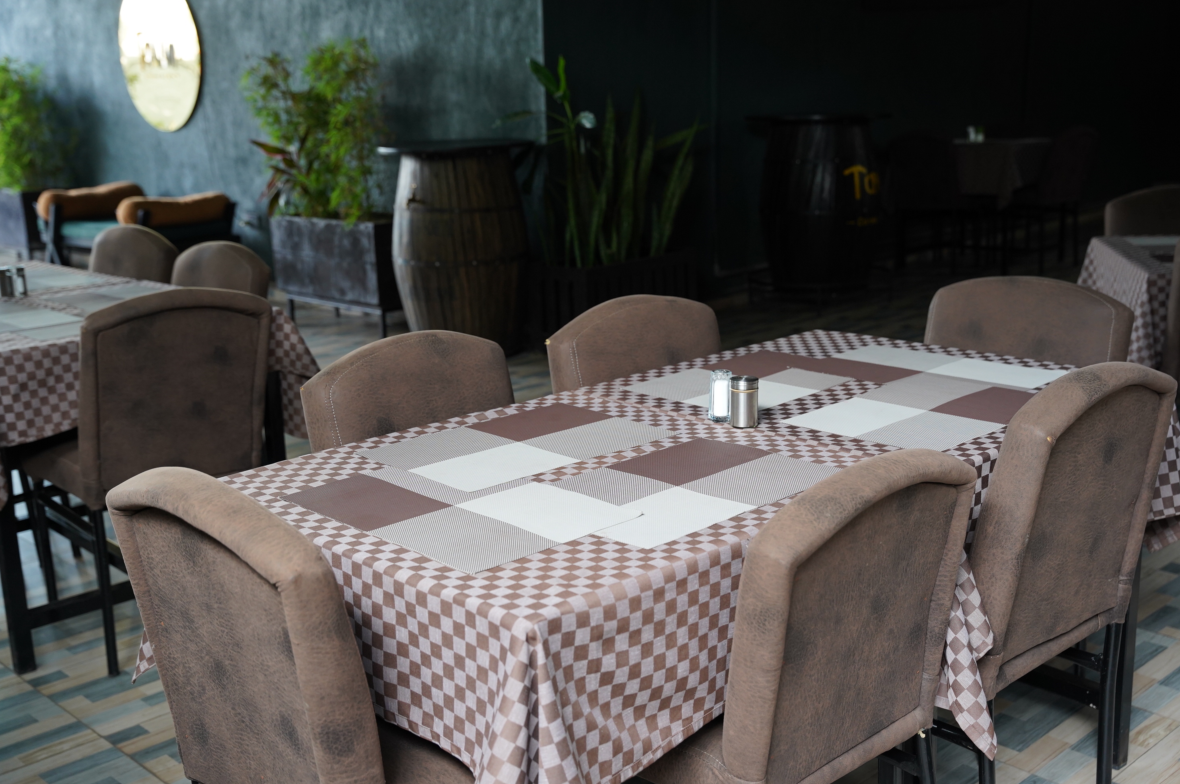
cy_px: 391
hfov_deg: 47.7
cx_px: 591
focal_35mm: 41
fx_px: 1333
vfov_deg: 32.8
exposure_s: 1/160
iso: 1250
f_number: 4
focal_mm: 39.7
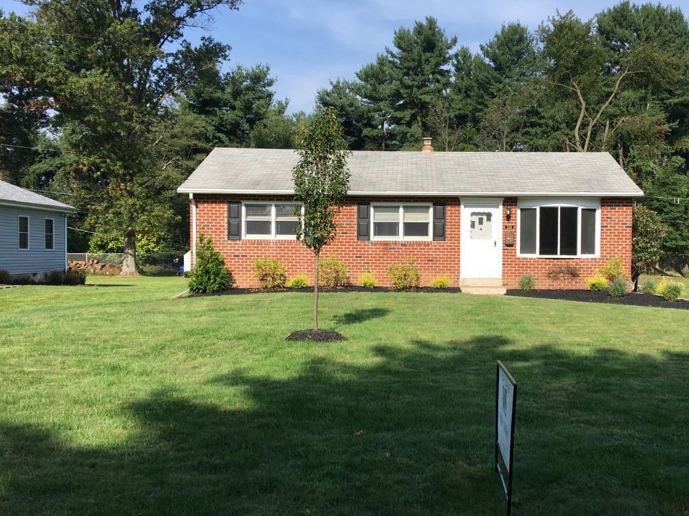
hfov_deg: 45.5
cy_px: 287
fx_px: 816
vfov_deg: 35.1
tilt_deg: -0.9
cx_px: 421
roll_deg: -1.2
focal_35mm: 41
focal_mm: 4.15
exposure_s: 1/1241
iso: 25
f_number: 2.2
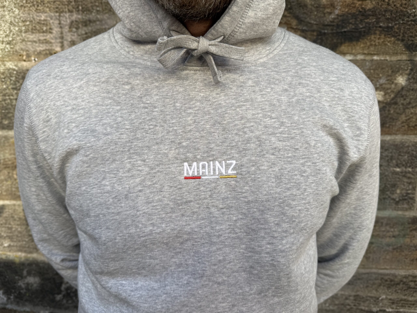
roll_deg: +0.5
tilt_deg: -14.8
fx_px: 289
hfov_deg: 71.6
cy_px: 156
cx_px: 208
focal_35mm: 24
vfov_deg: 56.8
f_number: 1.78
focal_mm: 6.76
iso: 80
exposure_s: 1/822
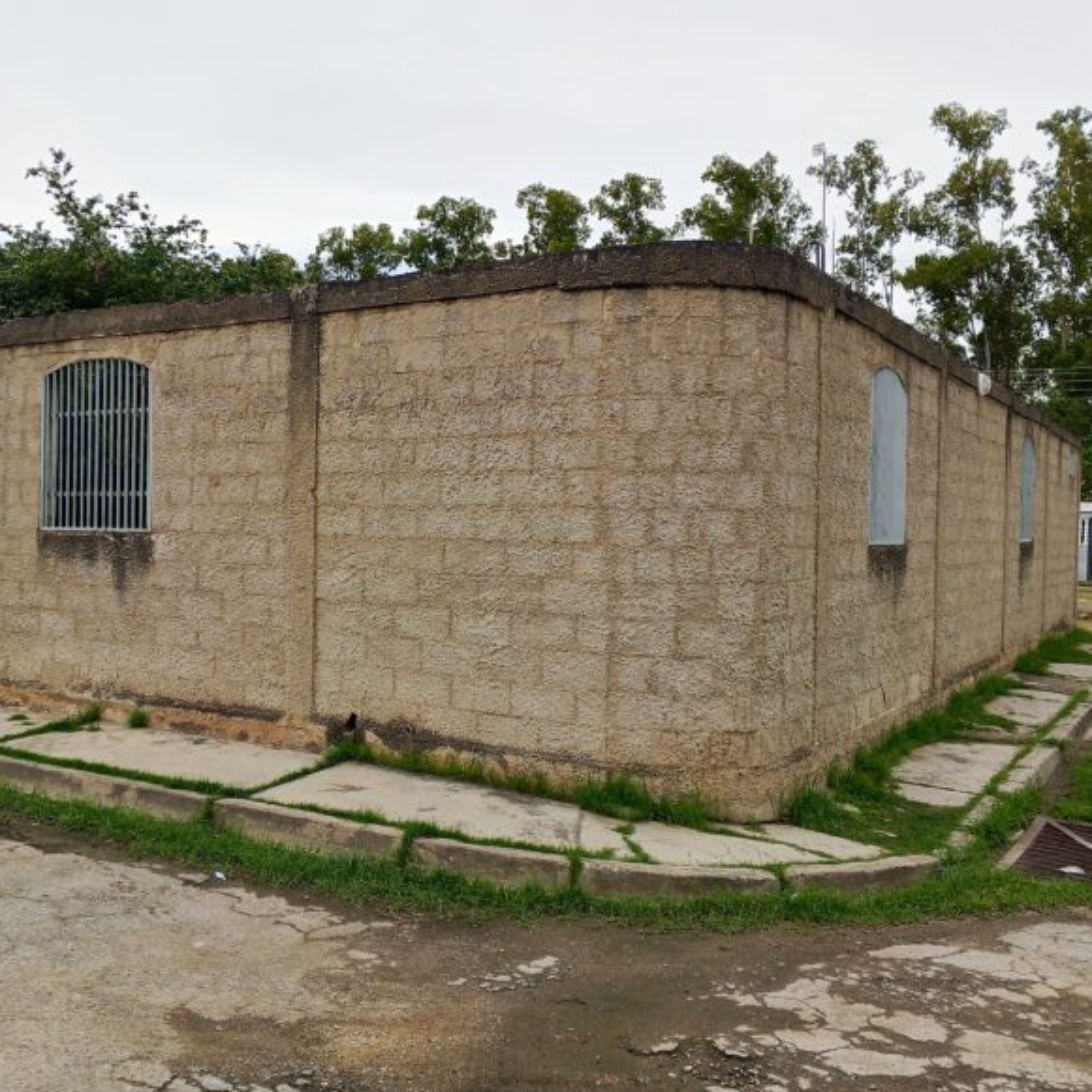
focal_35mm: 28
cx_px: 378
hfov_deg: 56.3
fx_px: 999
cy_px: 549
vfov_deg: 57.3
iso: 107
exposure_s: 1/206
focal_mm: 4.09
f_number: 1.6
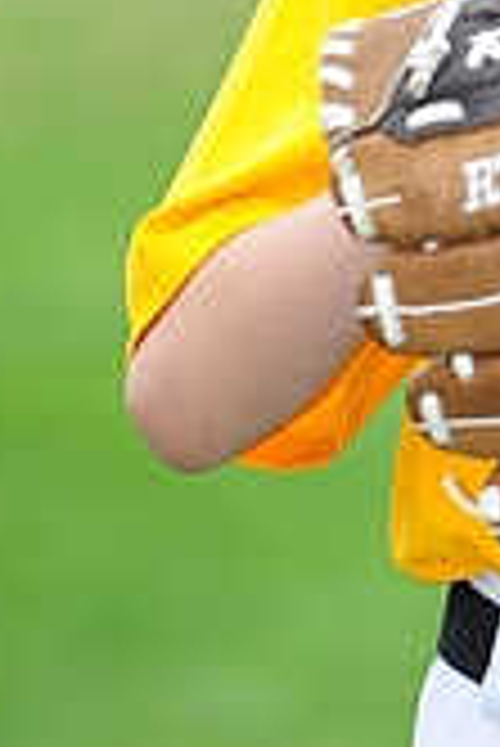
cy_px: -297
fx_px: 14490
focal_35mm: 697
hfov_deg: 2.0
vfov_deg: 2.9
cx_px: 766
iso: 400
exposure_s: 1/400
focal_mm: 200
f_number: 5
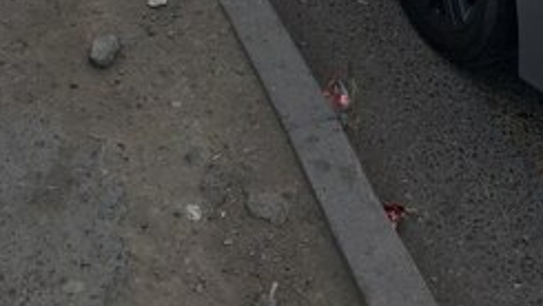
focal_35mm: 64
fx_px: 922
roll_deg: -1.6
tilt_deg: -25.6
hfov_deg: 32.5
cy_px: -206
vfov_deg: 16.4
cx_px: 370
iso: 25
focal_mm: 4.15
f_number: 2.2
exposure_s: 1/527
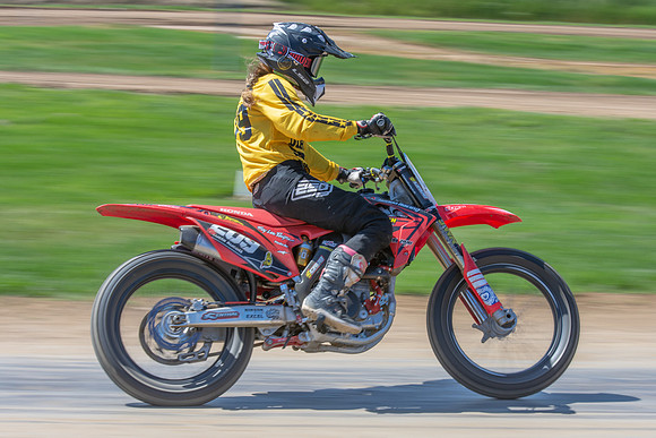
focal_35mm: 118
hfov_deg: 17.3
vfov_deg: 11.6
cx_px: 369
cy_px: 247
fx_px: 2155
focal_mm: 70
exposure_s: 1/125
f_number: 9
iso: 125
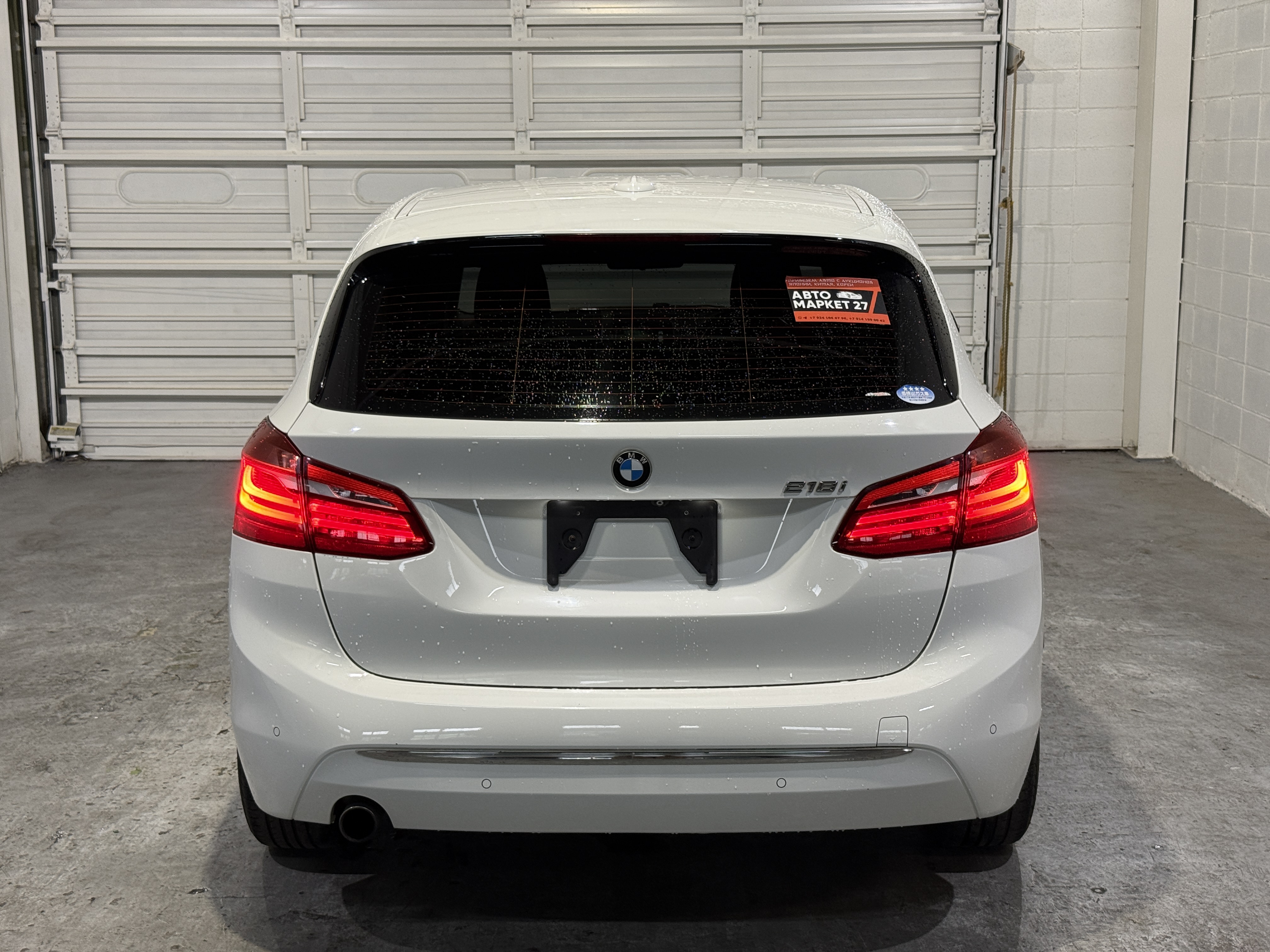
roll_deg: +0.1
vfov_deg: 30.3
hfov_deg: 39.7
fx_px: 1761
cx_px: 635
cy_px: 476
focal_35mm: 48
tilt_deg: -9.7
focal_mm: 6.76
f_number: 1.78
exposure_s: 1/60
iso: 80
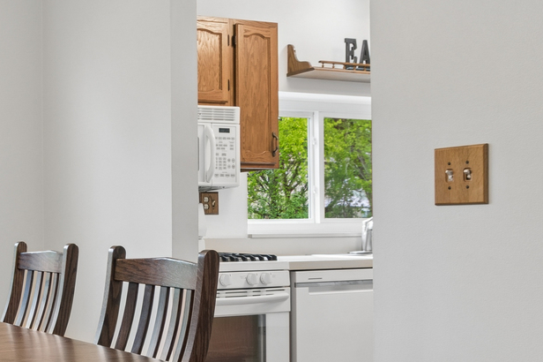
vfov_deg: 26.2
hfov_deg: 33.2
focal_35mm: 51
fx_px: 774
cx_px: -71
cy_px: 235
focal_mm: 13
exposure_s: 1/6
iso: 250
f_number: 8
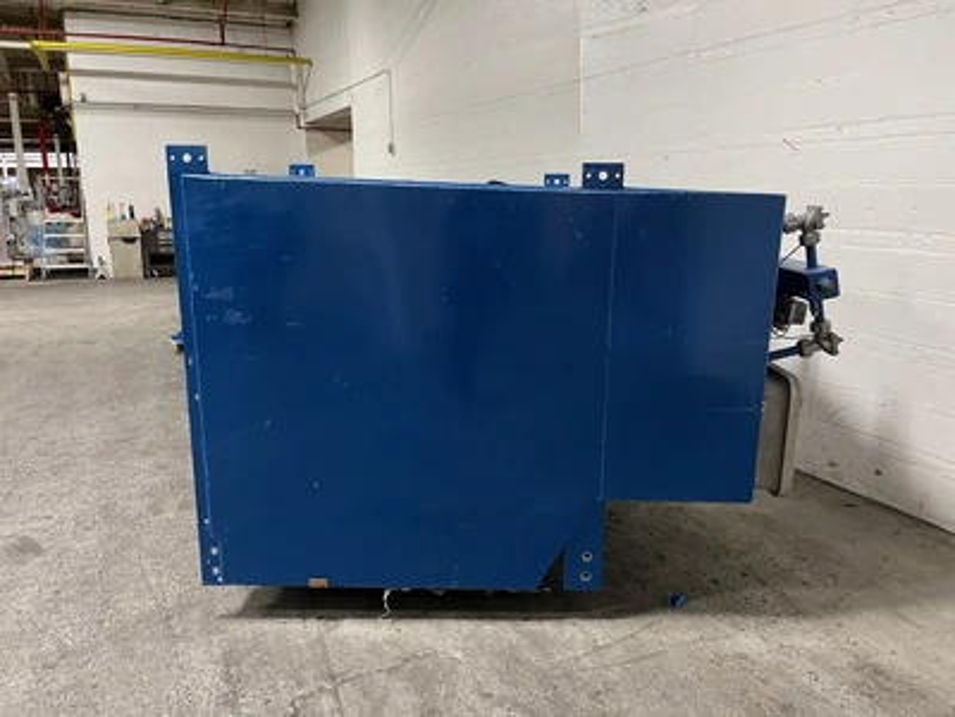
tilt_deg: -12.5
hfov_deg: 67.3
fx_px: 717
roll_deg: +0.2
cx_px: 478
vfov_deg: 53.1
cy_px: 358
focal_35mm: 26
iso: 320
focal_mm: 5.1
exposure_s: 1/60
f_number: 1.6
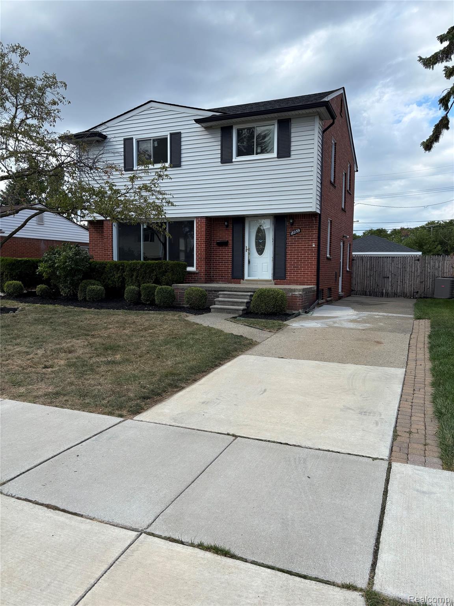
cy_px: 303
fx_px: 455
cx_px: 227
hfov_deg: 53.1
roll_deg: -2.6
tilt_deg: -5.5
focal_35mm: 26
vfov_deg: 67.3
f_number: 1.6
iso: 50
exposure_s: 1/1949
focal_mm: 5.96
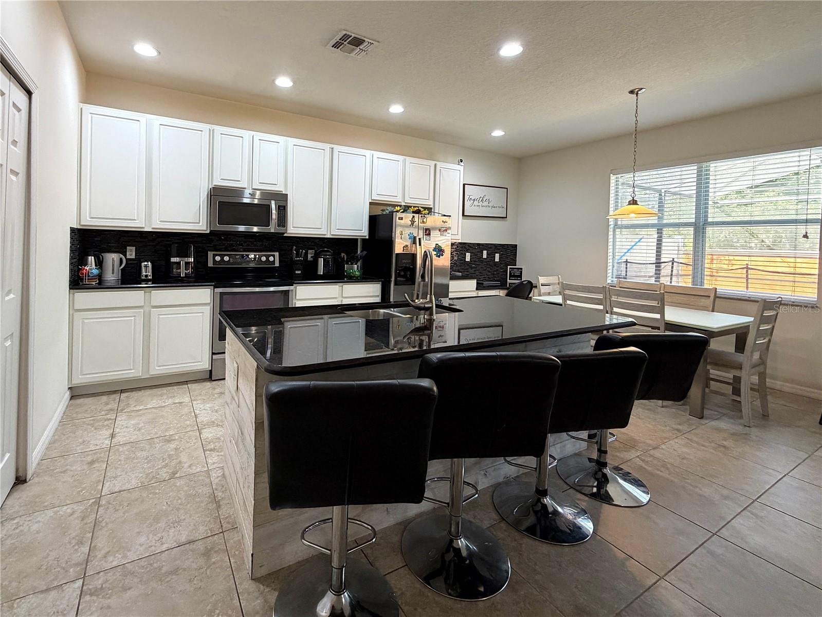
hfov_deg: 102.1
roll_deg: -1.8
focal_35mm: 14
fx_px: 332
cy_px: 308
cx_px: 411
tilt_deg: -1.7
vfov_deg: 85.7
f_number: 2.2
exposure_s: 1/120
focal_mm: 2.22
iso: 250
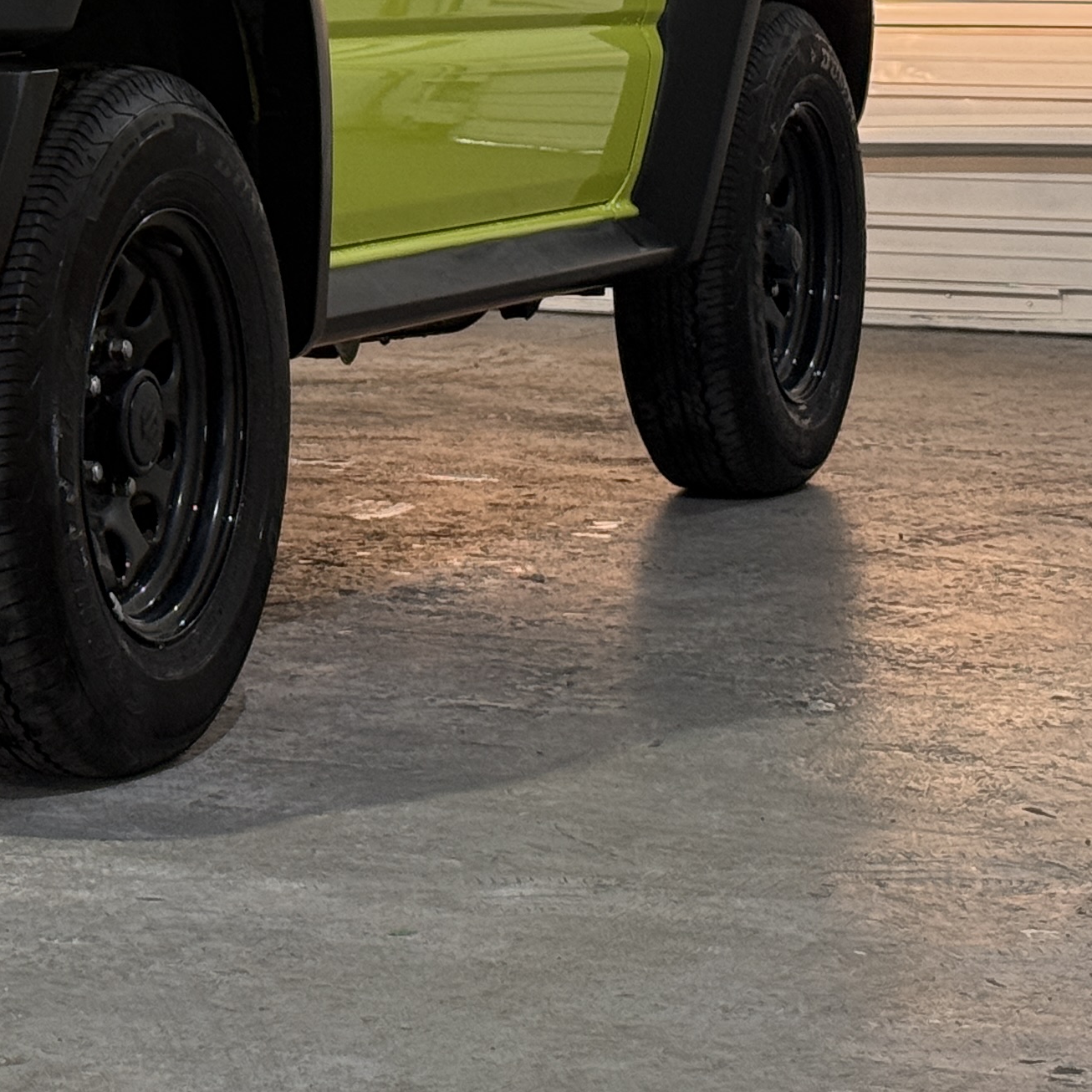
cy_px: -157
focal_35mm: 131
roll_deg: +0.3
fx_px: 4675
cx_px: -283
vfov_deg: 13.0
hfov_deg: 12.9
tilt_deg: +0.4
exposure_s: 1/60
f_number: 1.78
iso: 80
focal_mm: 6.76
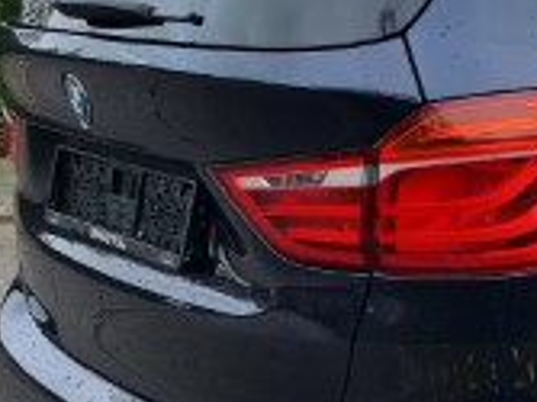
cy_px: 299
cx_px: 759
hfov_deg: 19.2
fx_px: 1426
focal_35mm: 92
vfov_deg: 16.0
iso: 50
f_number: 1.8
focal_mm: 6.7
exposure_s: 1/151
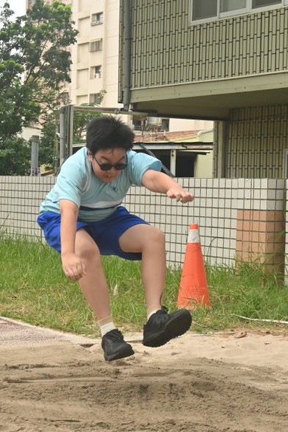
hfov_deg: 15.9
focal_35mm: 85
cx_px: 68
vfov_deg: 23.8
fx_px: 1024
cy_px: 208
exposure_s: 1/2500
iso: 1250
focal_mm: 32.5
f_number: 5
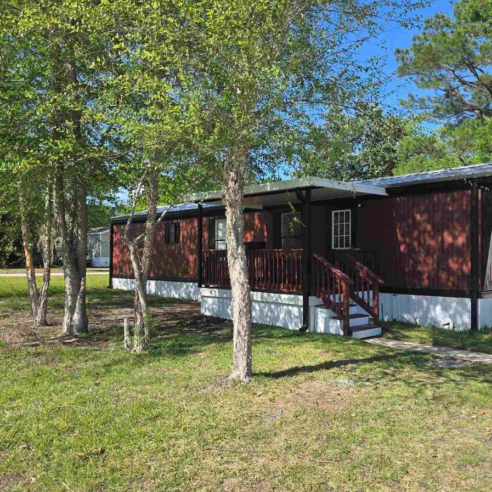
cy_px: 248
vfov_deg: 55.6
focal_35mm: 29
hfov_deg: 55.5
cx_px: 275
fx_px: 466
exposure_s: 1/4237
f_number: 1.7
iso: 80
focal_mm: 6.3
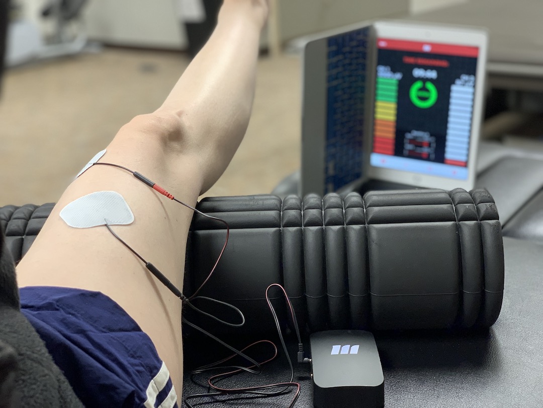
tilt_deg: -18.2
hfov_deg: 36.8
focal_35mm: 52
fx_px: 816
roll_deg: +2.3
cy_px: 204
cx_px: 272
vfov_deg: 28.0
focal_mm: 6
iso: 125
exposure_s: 1/60
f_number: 2.4
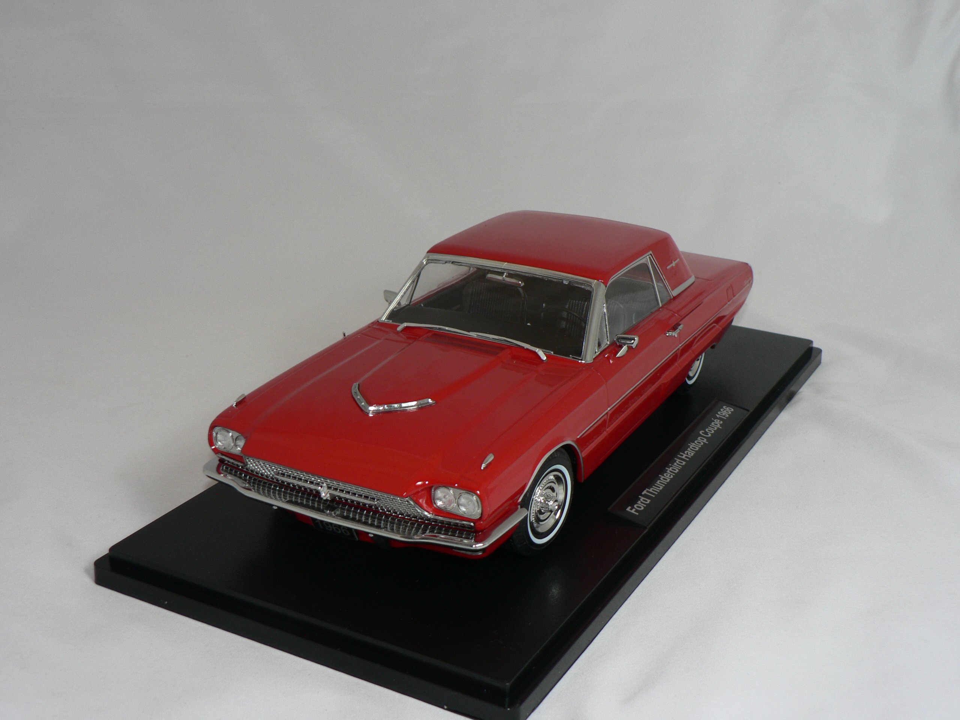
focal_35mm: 46
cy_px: 360
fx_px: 1276
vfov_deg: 31.5
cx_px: 480
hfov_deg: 41.2
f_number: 2.8
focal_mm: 7.7
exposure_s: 1/60
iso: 80
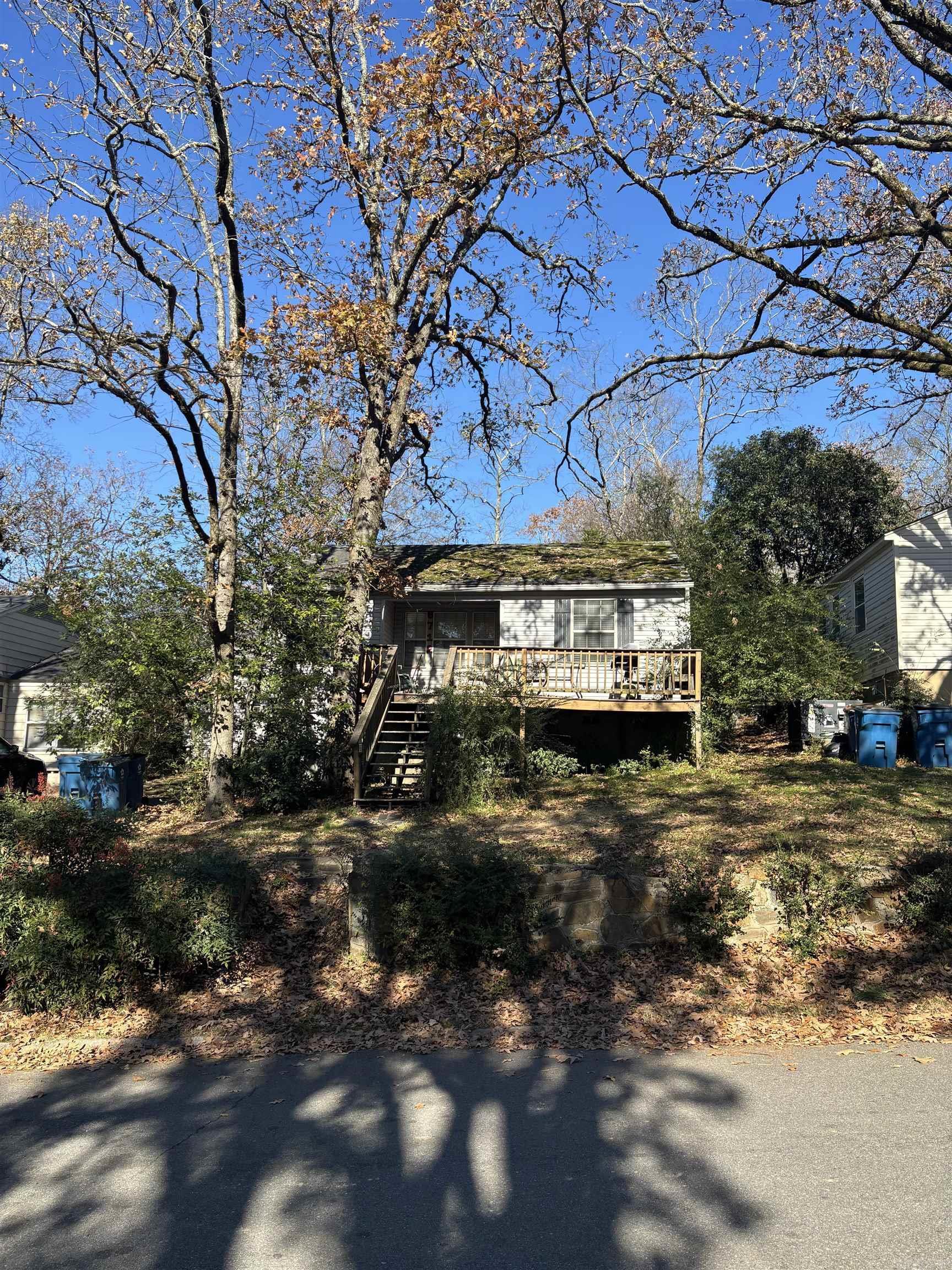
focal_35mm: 26
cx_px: 476
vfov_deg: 67.3
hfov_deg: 53.1
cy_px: 635
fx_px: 953
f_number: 1.6
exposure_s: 1/1362
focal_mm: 5.96
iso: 50
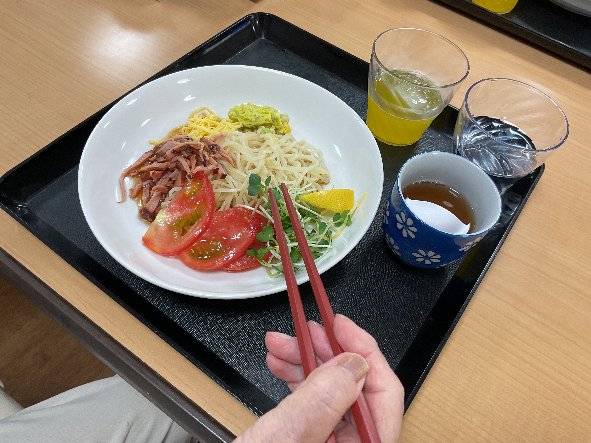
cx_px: 296
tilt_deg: -54.9
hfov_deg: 61.7
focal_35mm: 29
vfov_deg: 48.2
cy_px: 222
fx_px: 495
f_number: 1.8
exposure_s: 1/60
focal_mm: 3
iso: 40
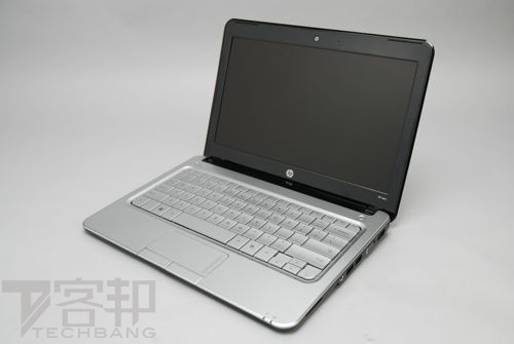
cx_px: 257
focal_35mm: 38
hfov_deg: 51.2
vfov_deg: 35.6
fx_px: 536
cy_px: 172
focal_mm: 25
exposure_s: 1/60
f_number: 5.6
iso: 100
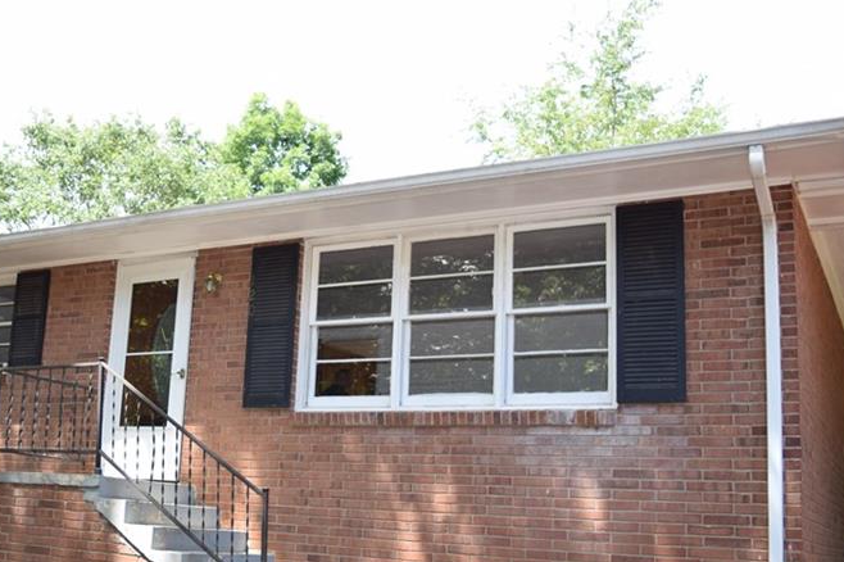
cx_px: 248
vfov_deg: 31.8
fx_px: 984
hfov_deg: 45.3
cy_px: 335
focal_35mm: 42
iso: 100
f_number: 3.5
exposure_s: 1/200
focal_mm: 18
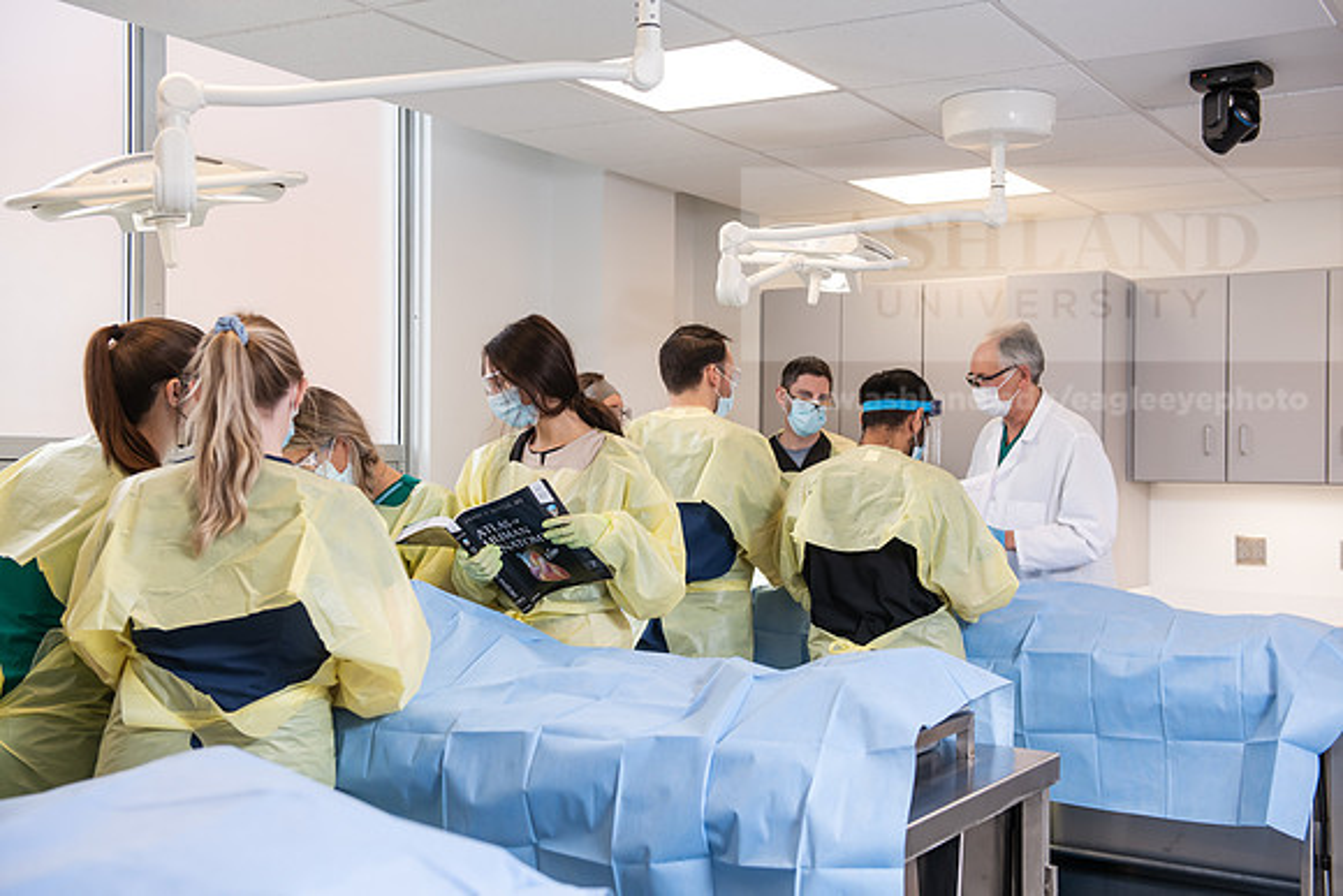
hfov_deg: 44.5
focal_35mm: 44
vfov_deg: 30.5
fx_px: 1642
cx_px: 672
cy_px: 448
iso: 500
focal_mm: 44
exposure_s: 1/200
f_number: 4
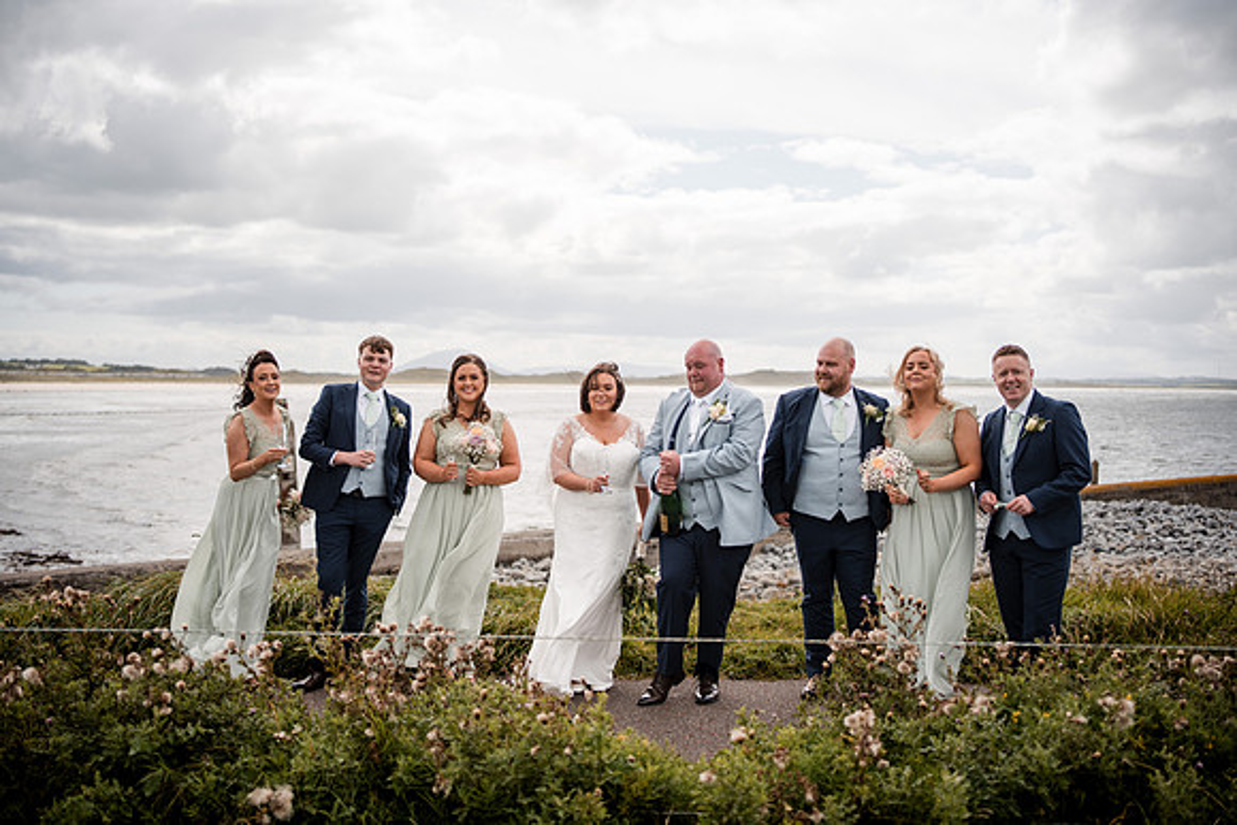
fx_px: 1203
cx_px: 618
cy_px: 412
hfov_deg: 54.4
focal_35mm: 35
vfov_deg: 37.9
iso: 100
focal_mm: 35
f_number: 2.2
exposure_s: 1/3200
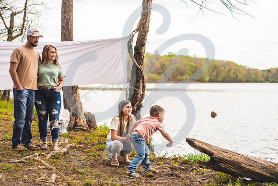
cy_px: 93
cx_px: 142
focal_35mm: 52
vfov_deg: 25.9
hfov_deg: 38.0
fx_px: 403
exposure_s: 1/800
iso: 250
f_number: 2.8
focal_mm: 50
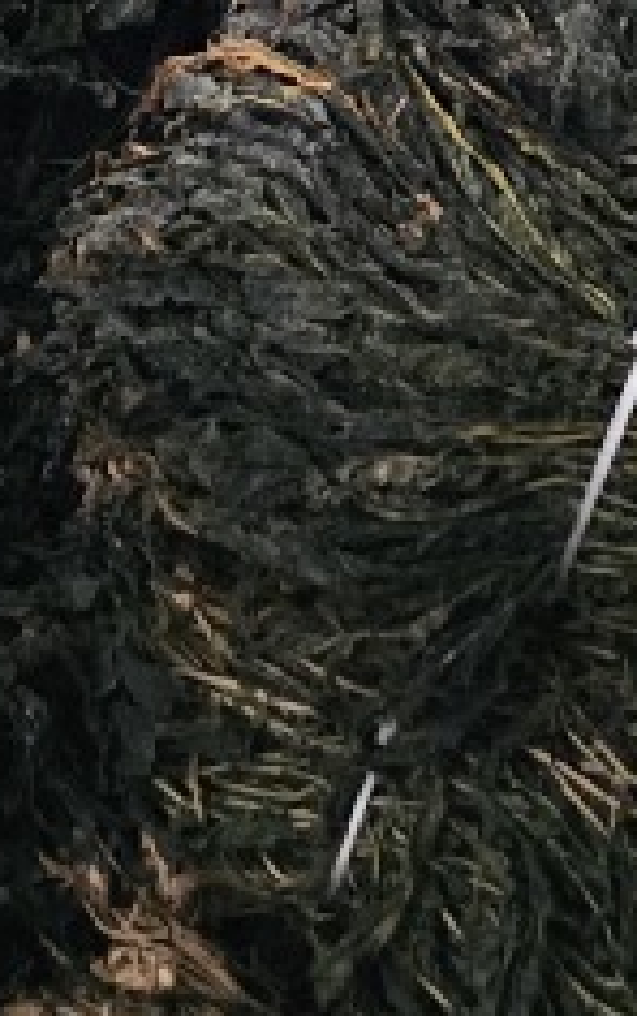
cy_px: -1156
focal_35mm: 110
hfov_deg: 11.9
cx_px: 245
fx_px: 3048
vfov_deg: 14.7
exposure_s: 1/25
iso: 1250
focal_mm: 6.3
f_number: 1.7
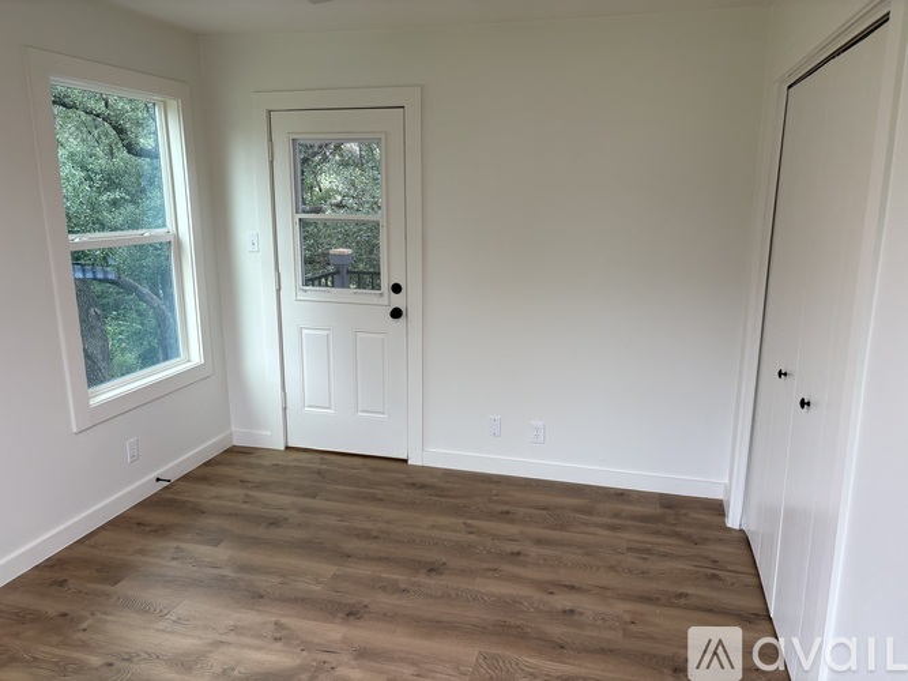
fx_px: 682
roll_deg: +0.2
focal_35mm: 26
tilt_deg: -13.4
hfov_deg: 67.3
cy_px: 340
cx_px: 454
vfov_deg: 53.0
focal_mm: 5.96
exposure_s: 1/120
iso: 80
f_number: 1.6
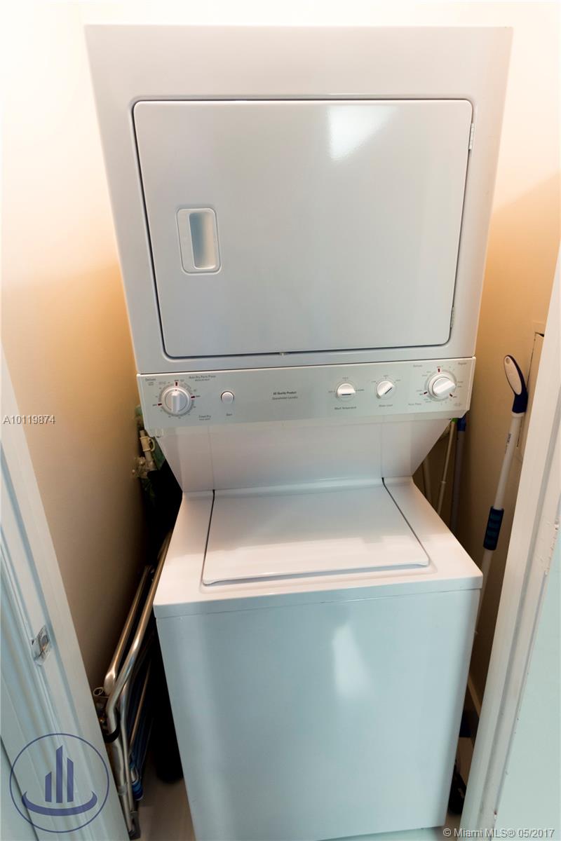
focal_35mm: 18
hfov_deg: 67.4
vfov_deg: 90.0
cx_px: 280
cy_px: 420
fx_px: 421
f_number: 3.8
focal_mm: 12
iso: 800
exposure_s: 1/40
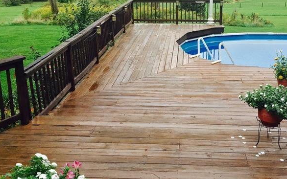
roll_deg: -0.3
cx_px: 174
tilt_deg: -11.3
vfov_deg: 30.0
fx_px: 328
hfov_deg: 46.9
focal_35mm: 42
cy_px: 43
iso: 32
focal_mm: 4.15
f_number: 2.2
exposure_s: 1/388
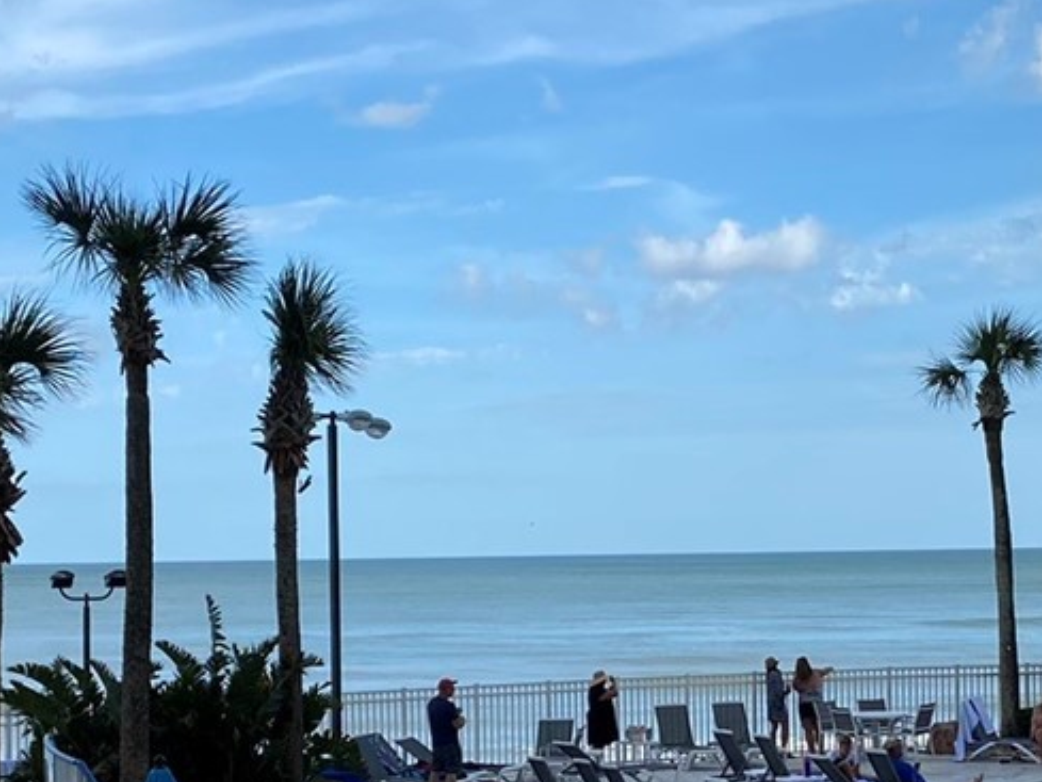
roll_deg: +0.5
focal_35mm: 85
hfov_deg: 22.9
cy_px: 573
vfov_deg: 17.3
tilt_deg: +0.4
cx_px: 744
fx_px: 2559
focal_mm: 4.25
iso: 32
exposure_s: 1/3300
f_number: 1.8
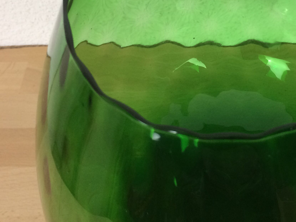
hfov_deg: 33.0
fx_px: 487
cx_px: 231
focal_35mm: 57
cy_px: 34
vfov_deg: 25.1
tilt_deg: -50.5
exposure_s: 1/33
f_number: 2.2
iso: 50
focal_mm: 4.15
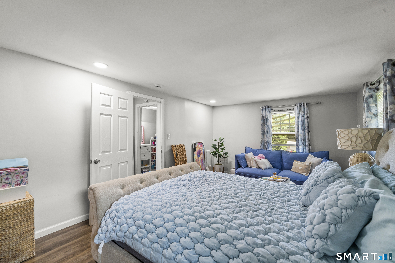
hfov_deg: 104.3
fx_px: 154
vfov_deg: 81.2
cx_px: 198
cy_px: 132
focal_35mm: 14
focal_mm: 14
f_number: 7.1
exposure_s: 1/8
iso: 400
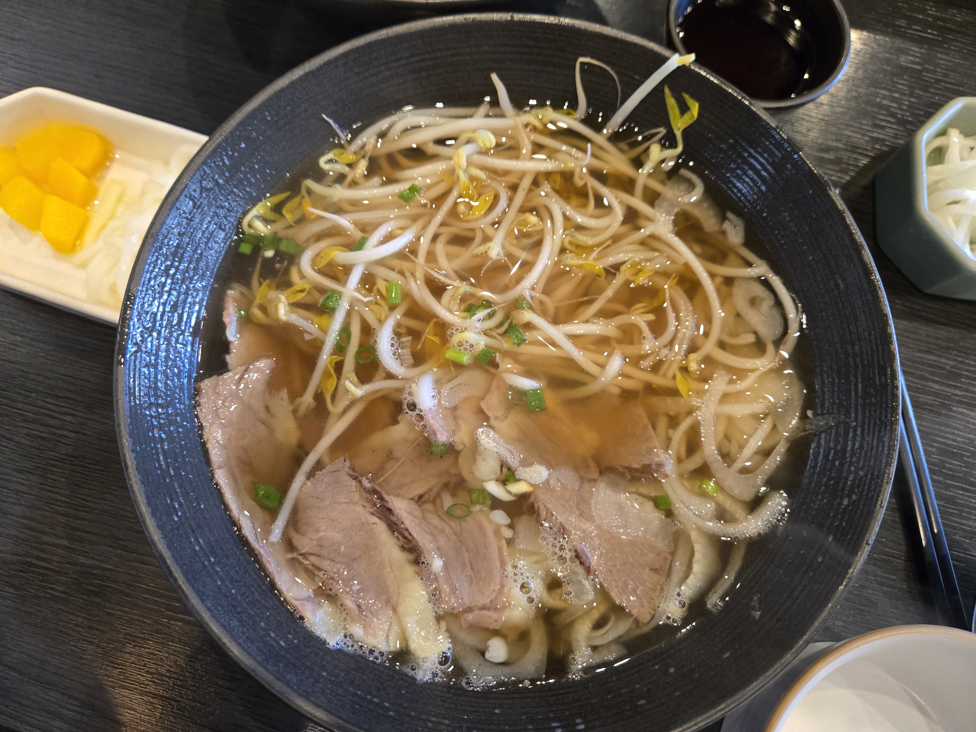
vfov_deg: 58.9
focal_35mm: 23
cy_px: 366
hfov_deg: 73.9
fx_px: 648
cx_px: 488
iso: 640
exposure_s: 1/120
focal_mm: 5.4
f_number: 1.8
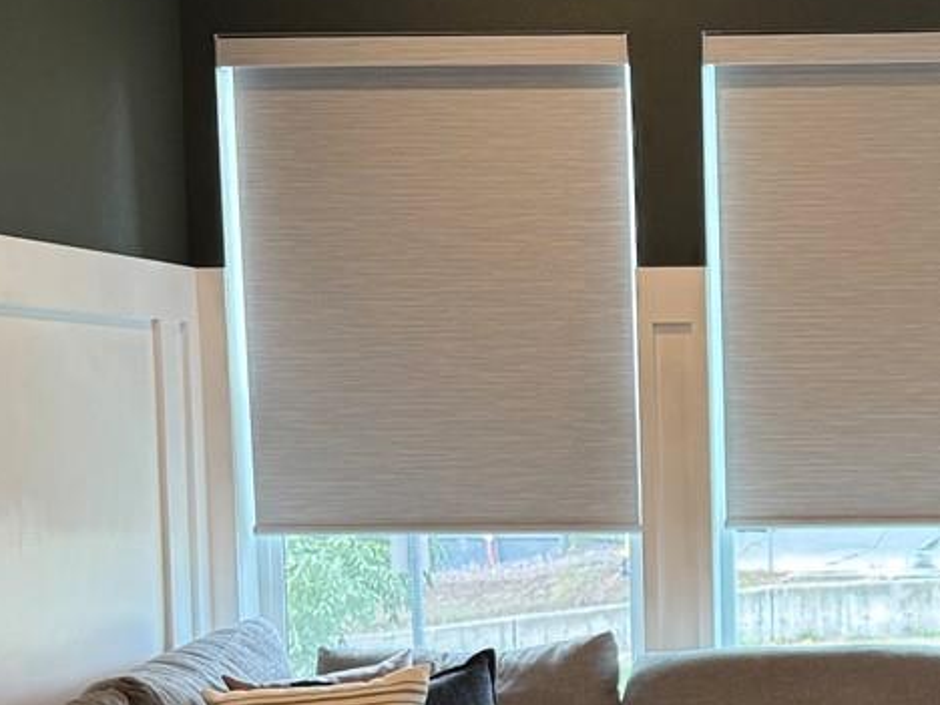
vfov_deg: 17.7
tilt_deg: -6.0
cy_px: 629
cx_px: 954
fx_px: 2227
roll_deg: +0.6
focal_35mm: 82
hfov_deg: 22.8
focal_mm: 6.76
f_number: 1.78
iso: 160
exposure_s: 1/120
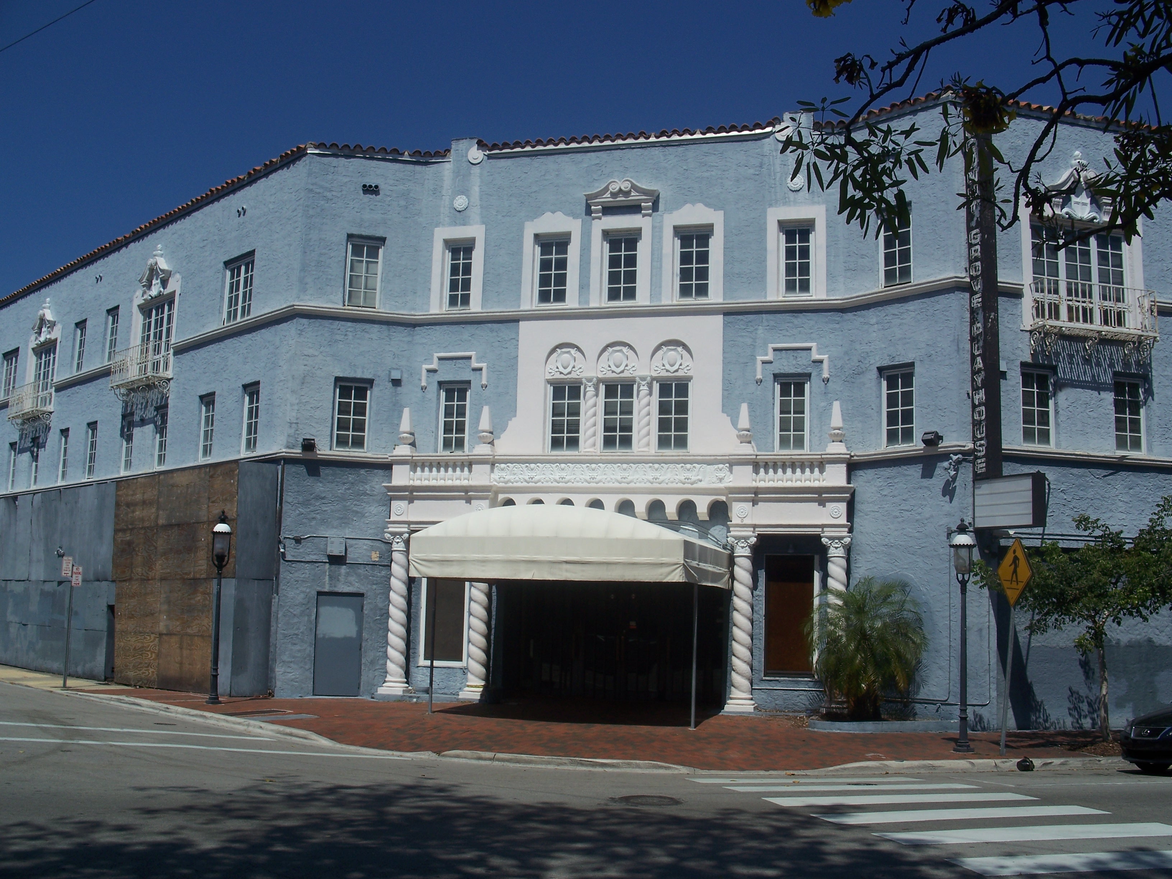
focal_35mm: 37
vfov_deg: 38.7
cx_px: 586
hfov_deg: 50.1
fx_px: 1253
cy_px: 440
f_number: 5.6
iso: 64
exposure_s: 1/800
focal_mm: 7.8
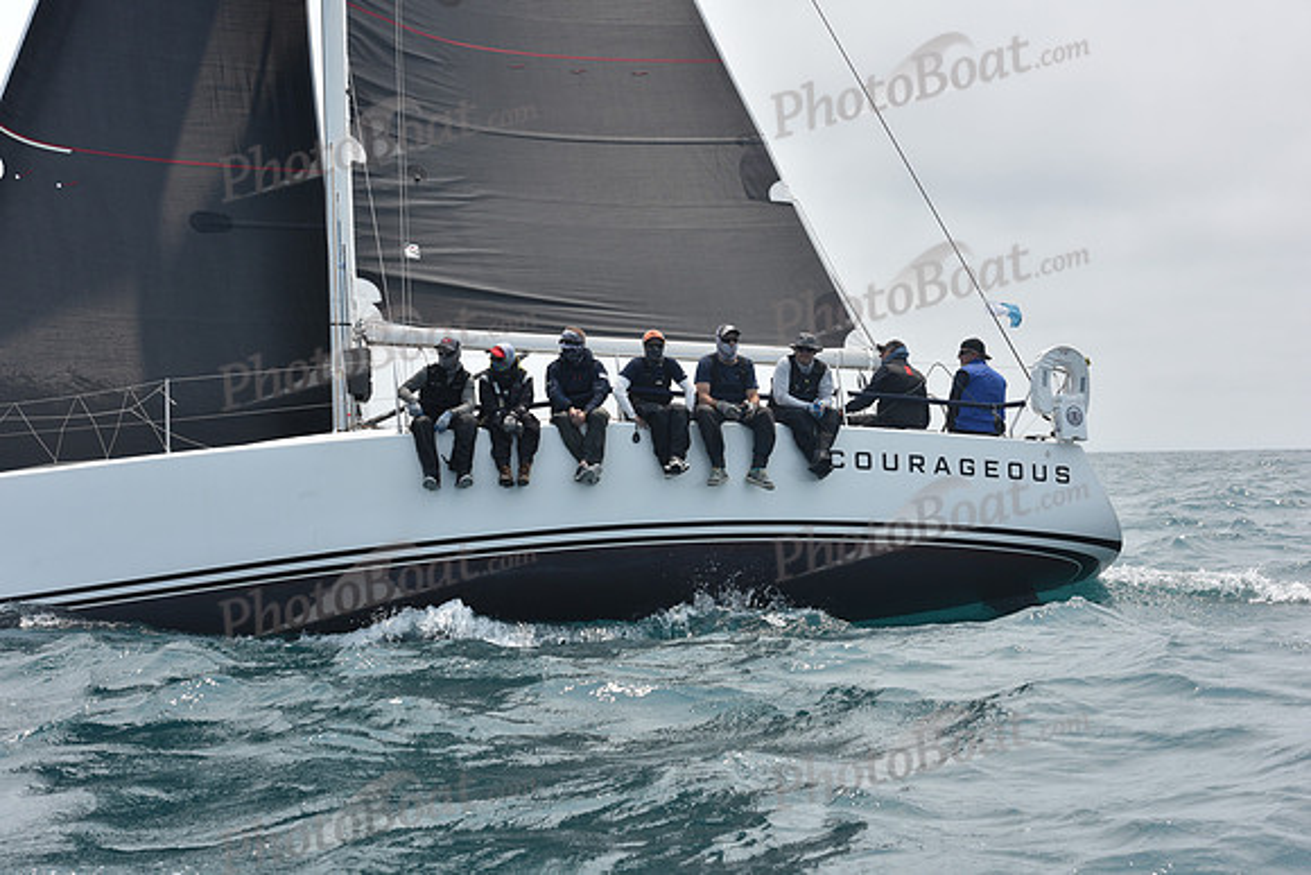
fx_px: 2550
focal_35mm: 70
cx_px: 656
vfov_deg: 19.5
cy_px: 438
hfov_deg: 28.8
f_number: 10
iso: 250
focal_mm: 70
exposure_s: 1/800
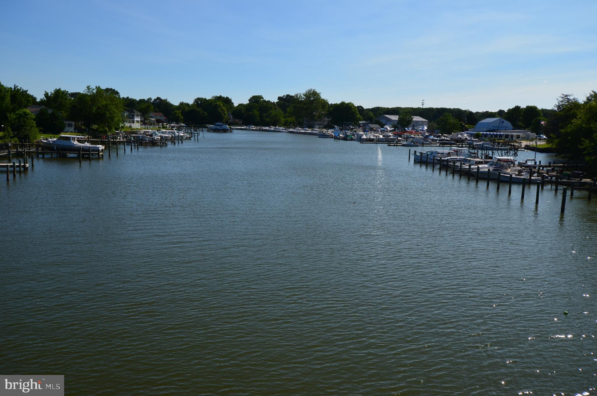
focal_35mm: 36
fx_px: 596
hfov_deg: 53.2
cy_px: 198
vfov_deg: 36.7
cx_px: 298
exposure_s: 1/400
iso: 200
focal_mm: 24
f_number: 11
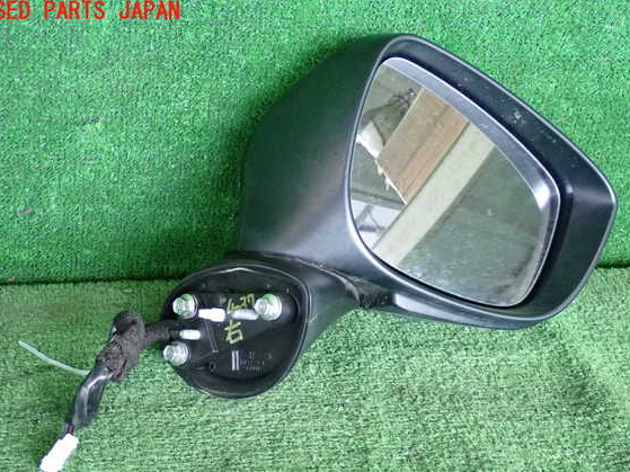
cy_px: 251
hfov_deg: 33.2
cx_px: 313
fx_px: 1055
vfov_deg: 25.2
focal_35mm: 58
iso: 1600
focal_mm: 9.65
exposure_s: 1/125
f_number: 3.3
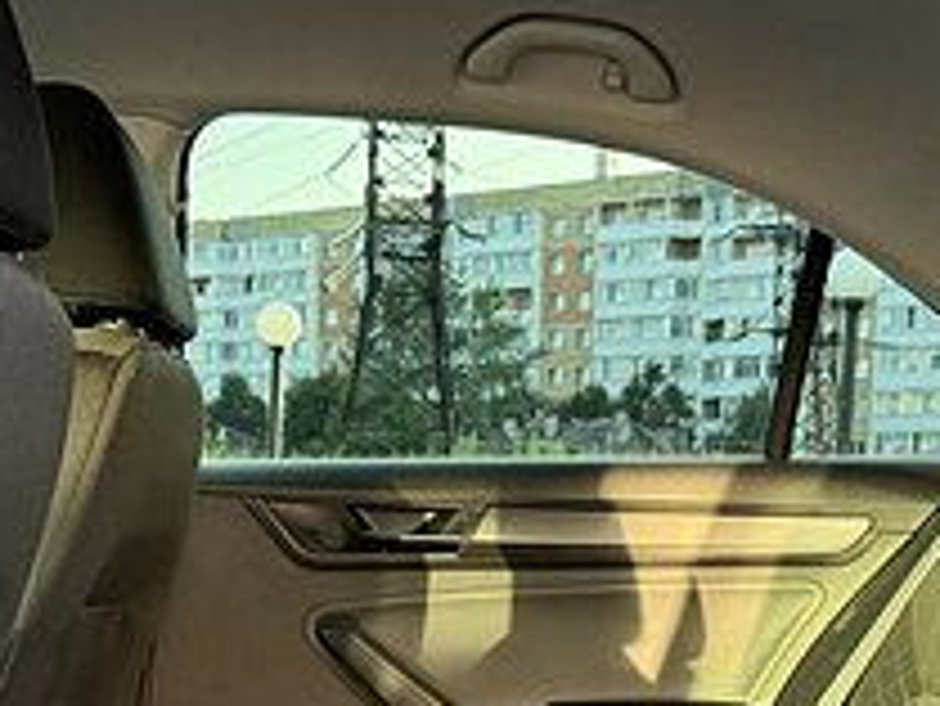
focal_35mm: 63
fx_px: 1712
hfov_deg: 30.7
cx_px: 490
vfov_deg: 22.3
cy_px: 731
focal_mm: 6.76
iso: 200
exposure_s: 1/183
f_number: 1.78
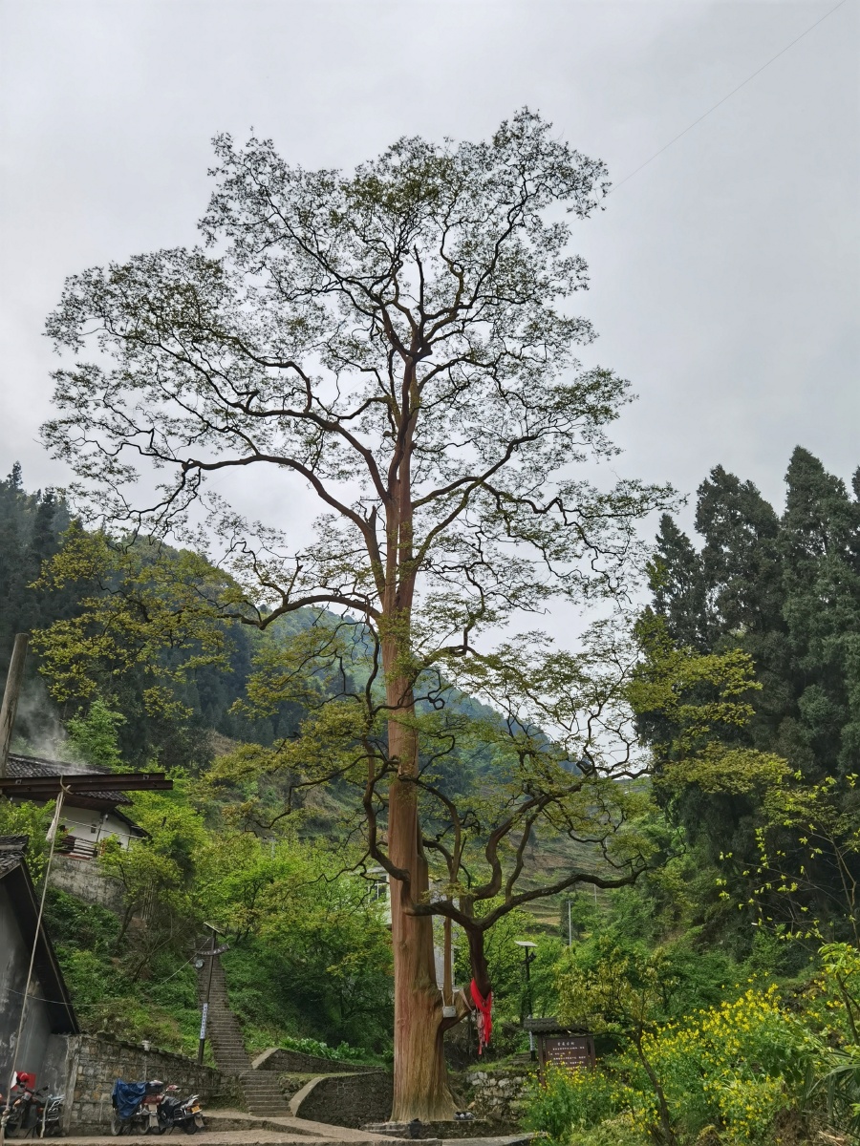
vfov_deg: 60.0
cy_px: 573
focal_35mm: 30
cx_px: 430
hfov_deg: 46.8
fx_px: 994
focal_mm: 6.71
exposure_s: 1/3195
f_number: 1.9
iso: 50
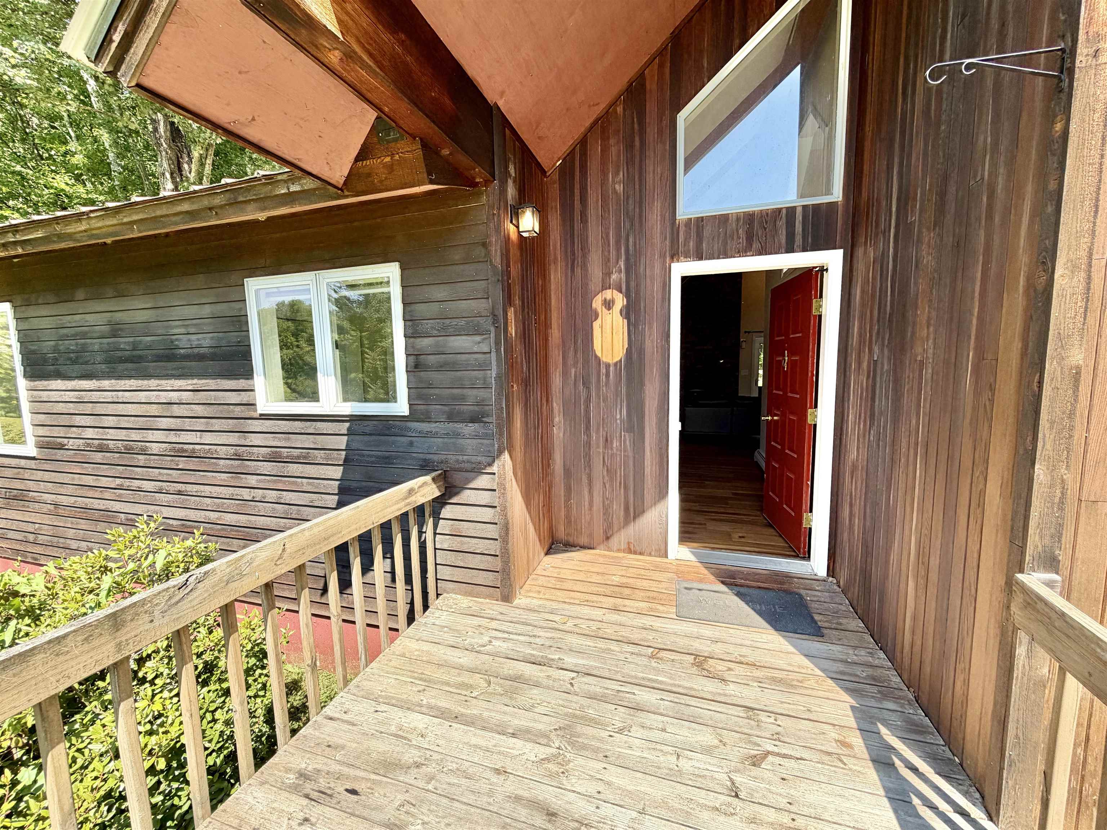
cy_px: 415
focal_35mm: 14
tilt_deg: -5.8
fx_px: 448
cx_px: 554
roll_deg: +2.7
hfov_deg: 102.1
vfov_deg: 85.7
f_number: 2.2
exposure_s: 1/502
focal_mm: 2.22
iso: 64
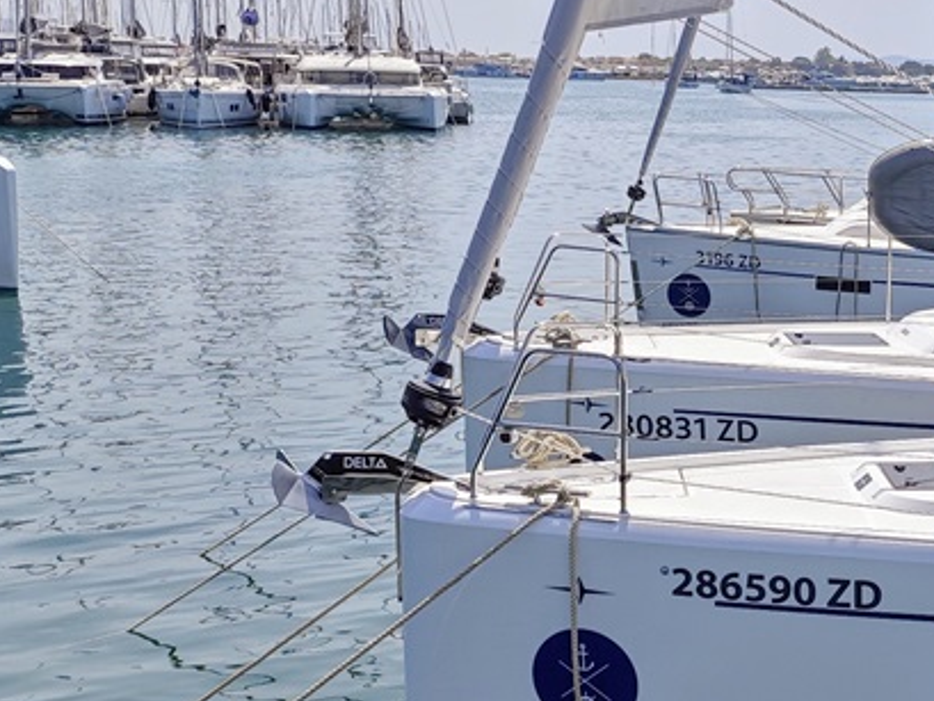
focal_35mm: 72
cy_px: 418
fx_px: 1943
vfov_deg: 20.4
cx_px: 1112
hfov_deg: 24.5
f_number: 1.6
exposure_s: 1/4180
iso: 50
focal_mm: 6.55
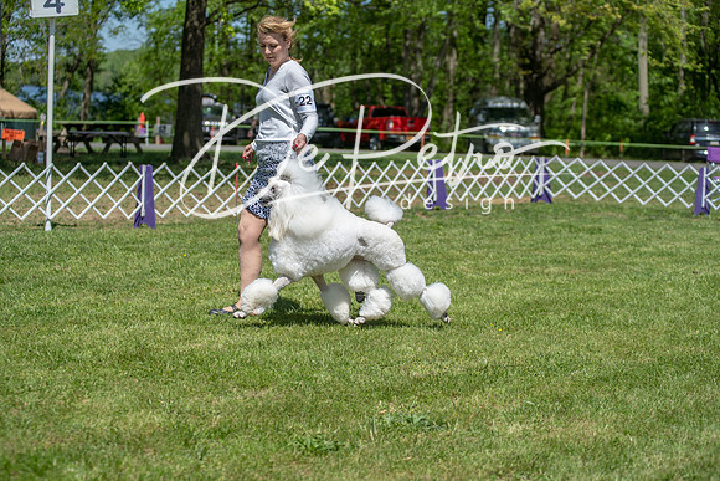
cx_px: 360
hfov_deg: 28.8
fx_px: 1400
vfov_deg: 19.5
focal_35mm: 70
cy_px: 240
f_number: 4
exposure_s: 1/1000
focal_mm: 70
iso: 100
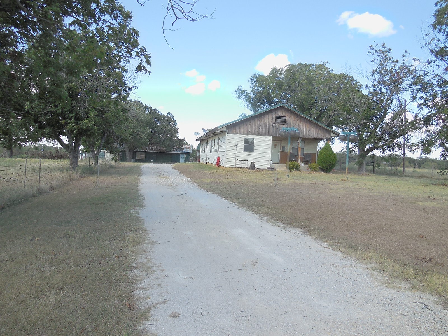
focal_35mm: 25
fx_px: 324
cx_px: 224
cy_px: 168
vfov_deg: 54.9
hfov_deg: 69.4
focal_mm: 4.5
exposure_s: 1/640
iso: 125
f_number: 3.1
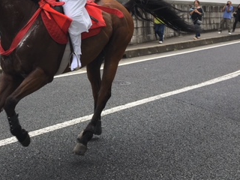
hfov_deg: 32.3
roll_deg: +4.1
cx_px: 46
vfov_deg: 24.6
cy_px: 21
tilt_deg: -3.3
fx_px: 402
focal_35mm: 58
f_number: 2.2
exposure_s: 1/974
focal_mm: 4.15
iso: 25
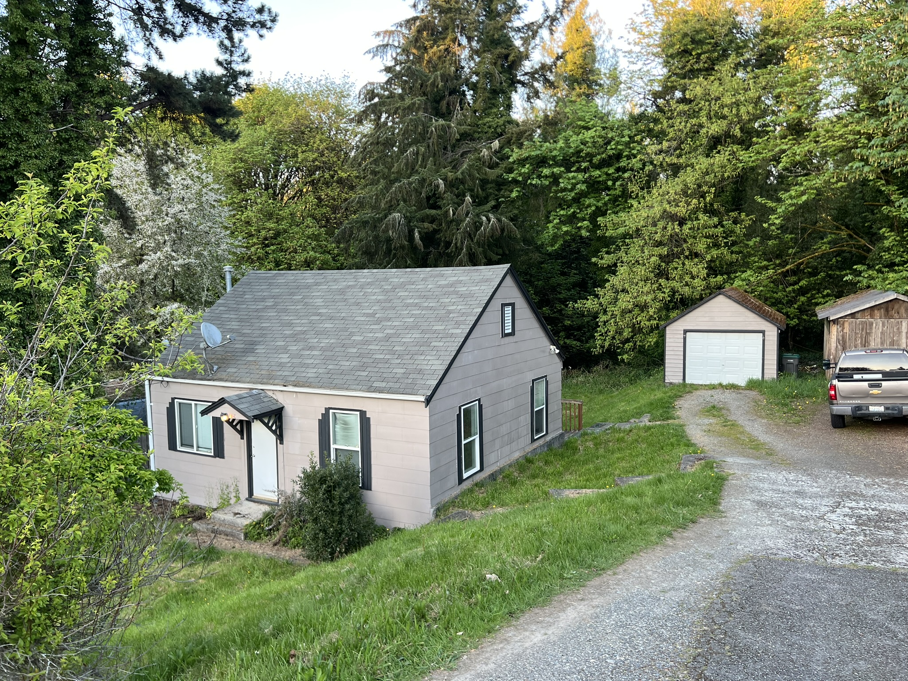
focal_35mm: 26
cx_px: 454
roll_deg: +1.2
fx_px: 682
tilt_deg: -6.7
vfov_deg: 53.1
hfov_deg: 67.3
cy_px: 340
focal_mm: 5.7
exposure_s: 1/121
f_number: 1.5
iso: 64
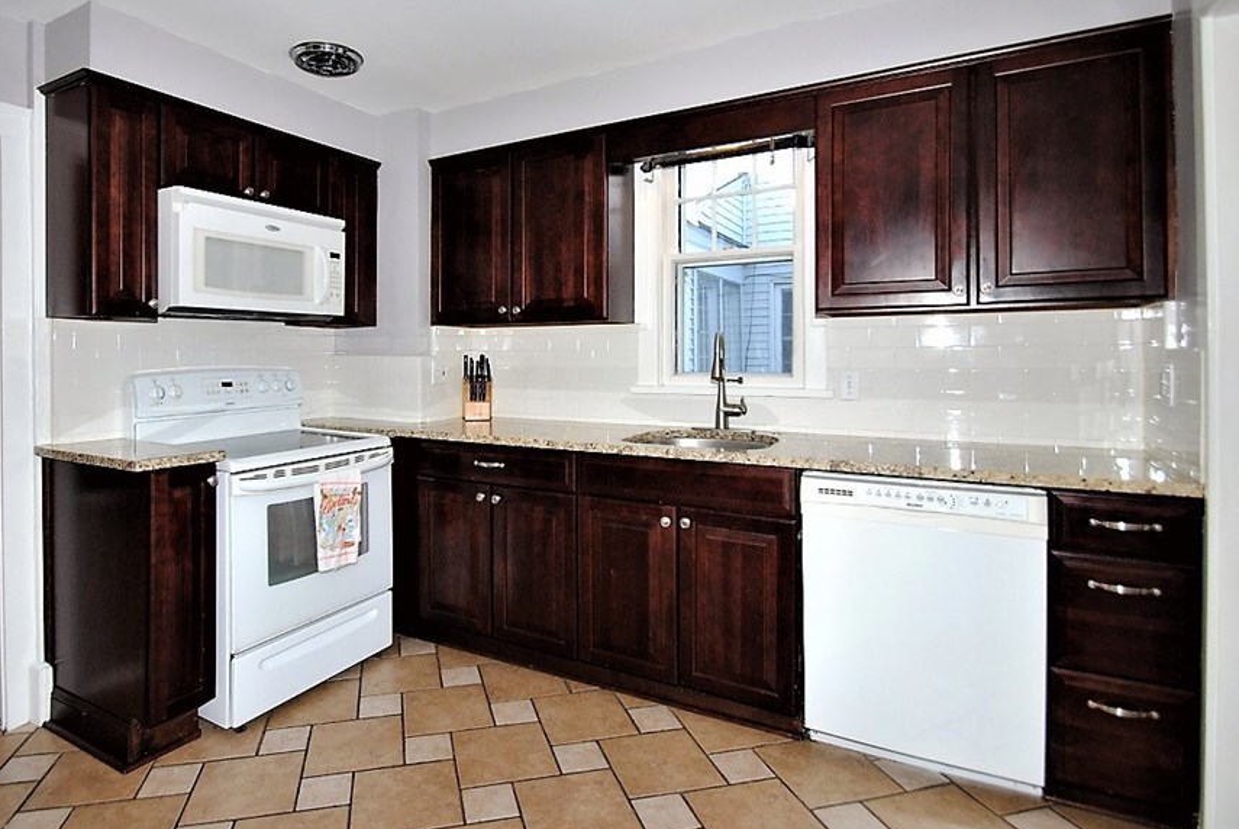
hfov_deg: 86.4
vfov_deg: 64.2
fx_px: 655
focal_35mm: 19
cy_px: 338
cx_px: 540
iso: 400
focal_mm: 10
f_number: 5.6
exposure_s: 1/200
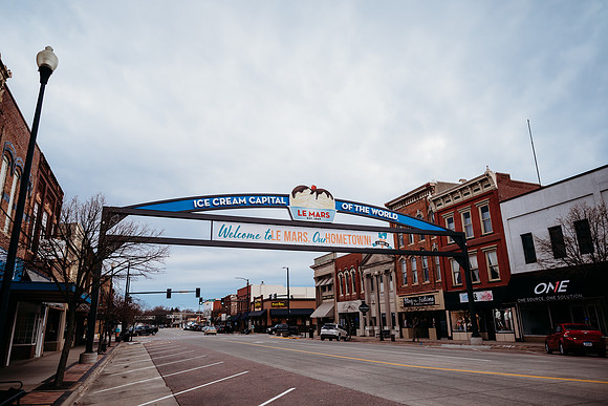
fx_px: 405
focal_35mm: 24
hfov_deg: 73.7
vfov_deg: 53.2
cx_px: 304
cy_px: 203
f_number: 3.2
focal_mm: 24
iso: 100
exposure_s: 1/160
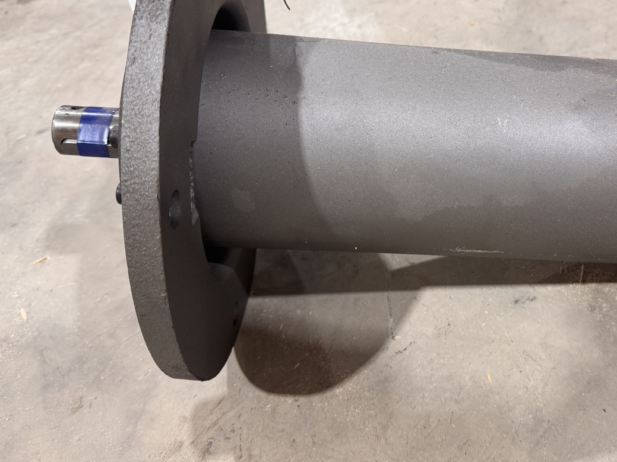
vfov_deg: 42.8
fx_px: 588
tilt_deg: -42.1
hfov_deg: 54.1
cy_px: 190
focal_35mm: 33
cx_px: 417
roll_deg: +10.1
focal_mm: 6.76
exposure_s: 1/60
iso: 160
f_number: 1.78
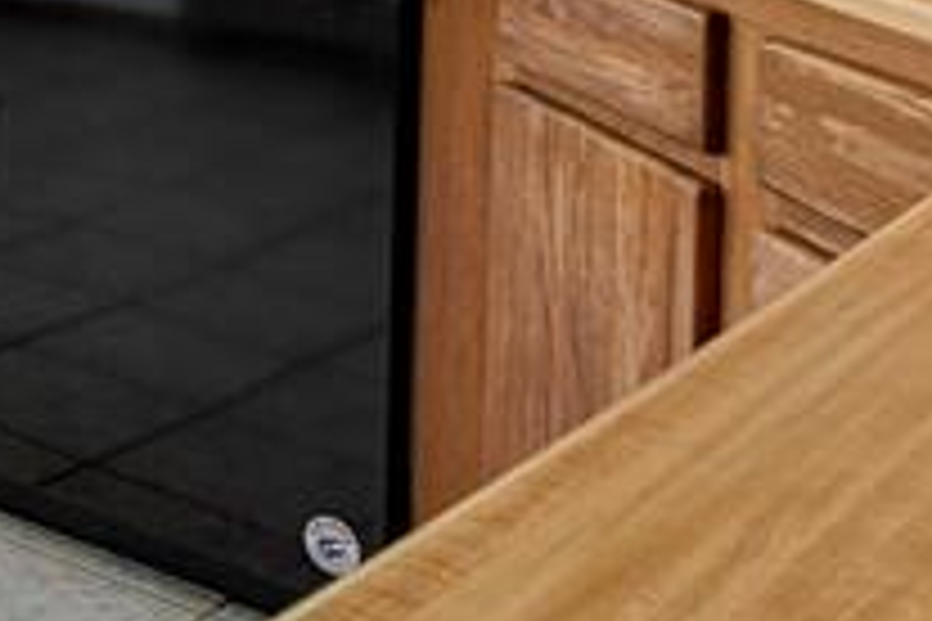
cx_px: -747
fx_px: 2174
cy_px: -464
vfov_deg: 14.5
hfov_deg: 18.7
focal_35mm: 84
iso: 250
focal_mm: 17
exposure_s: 1
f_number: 8
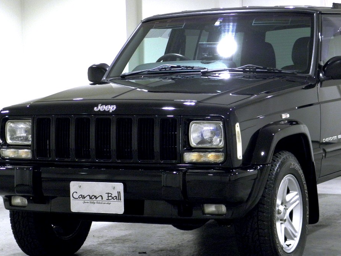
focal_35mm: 97
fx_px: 956
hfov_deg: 20.2
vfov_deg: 15.2
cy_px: 123
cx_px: 202
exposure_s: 1/8
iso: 250
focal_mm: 12.2
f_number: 4.3
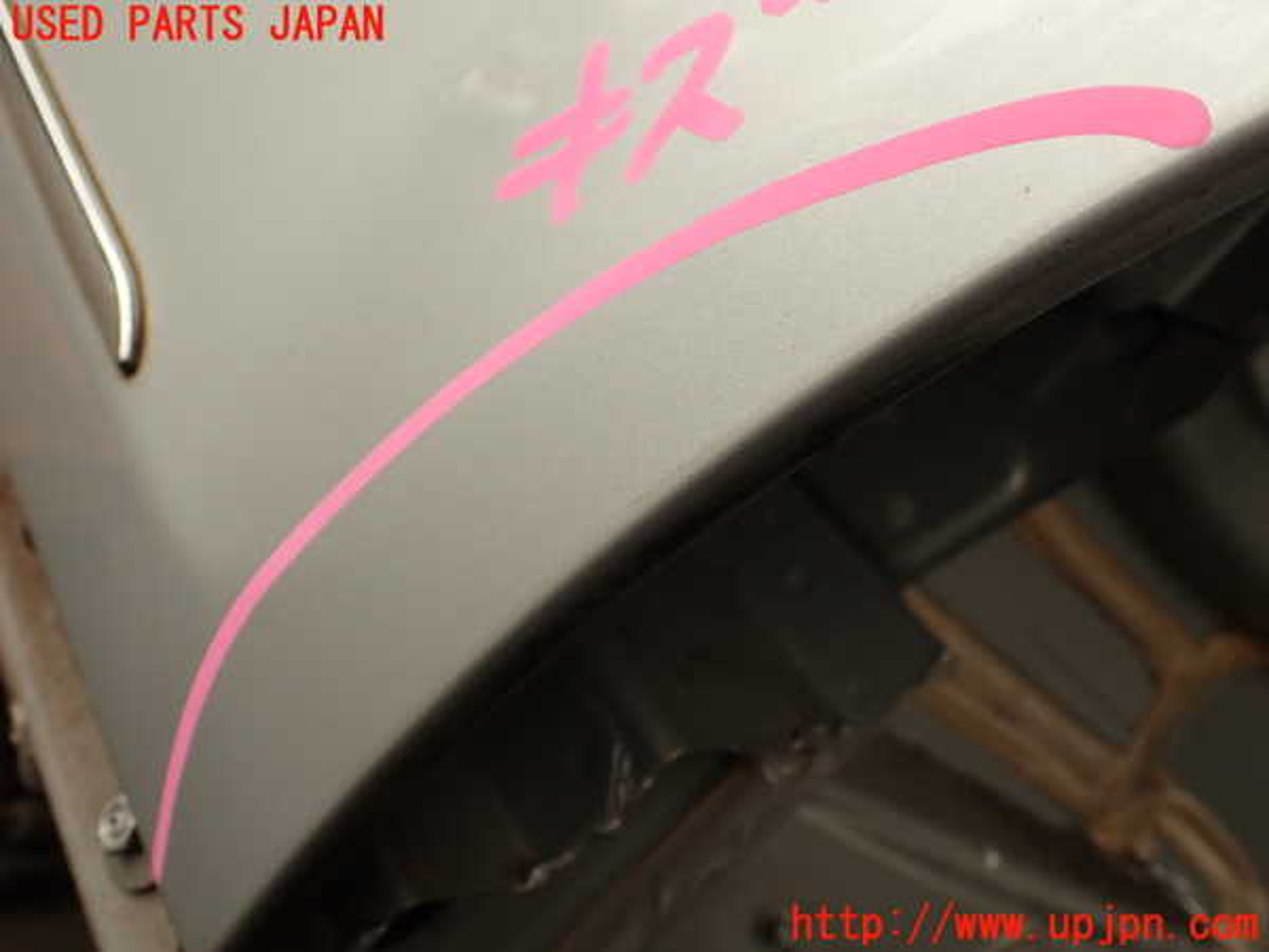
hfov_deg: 56.8
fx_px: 1173
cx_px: 634
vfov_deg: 44.2
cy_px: 476
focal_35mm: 32
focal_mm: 5.79
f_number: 2.4
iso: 100
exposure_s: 1/100
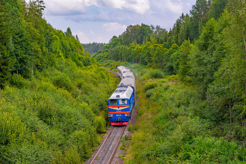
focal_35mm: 50
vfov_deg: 27.0
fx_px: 342
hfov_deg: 39.6
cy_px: 82
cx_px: 123
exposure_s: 1/400
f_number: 6.3
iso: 200
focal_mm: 50
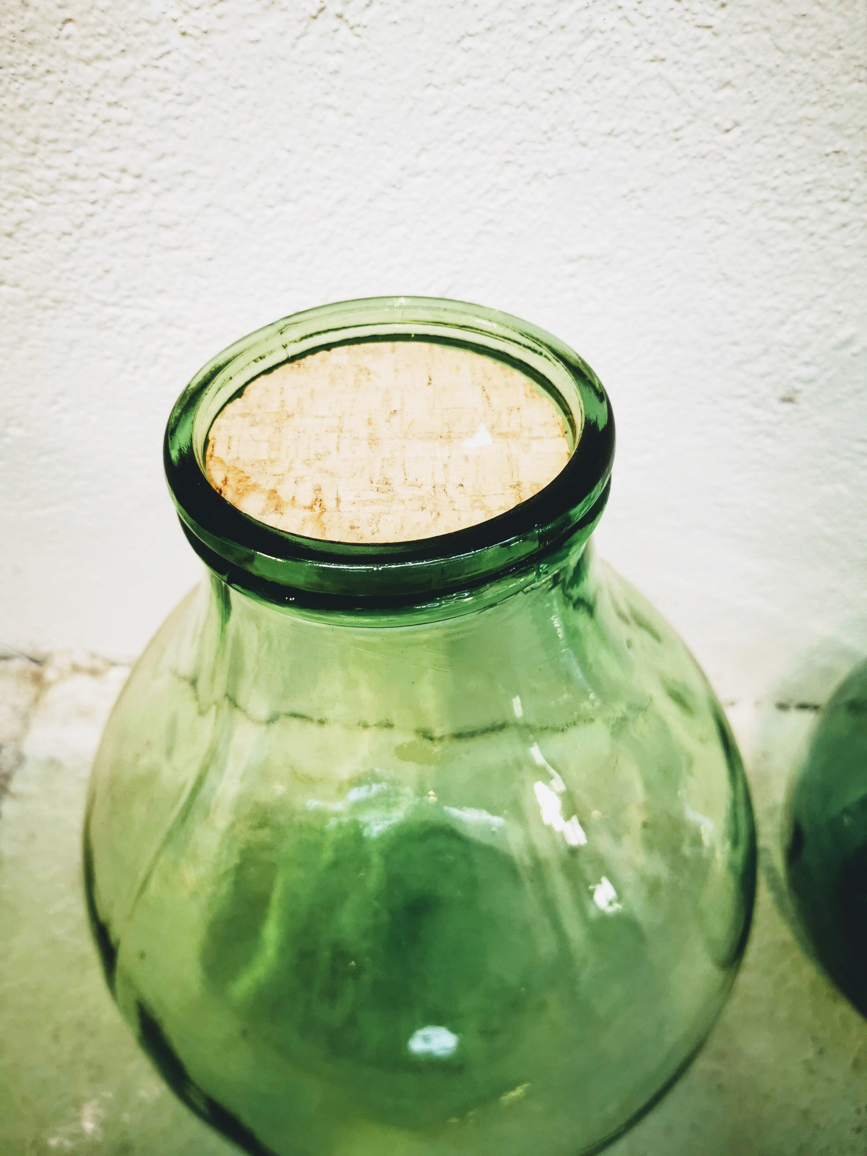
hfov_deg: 51.4
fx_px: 902
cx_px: 434
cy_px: 578
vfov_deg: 65.3
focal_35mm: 27
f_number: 1.6
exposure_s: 1/50
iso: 160
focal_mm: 5.56
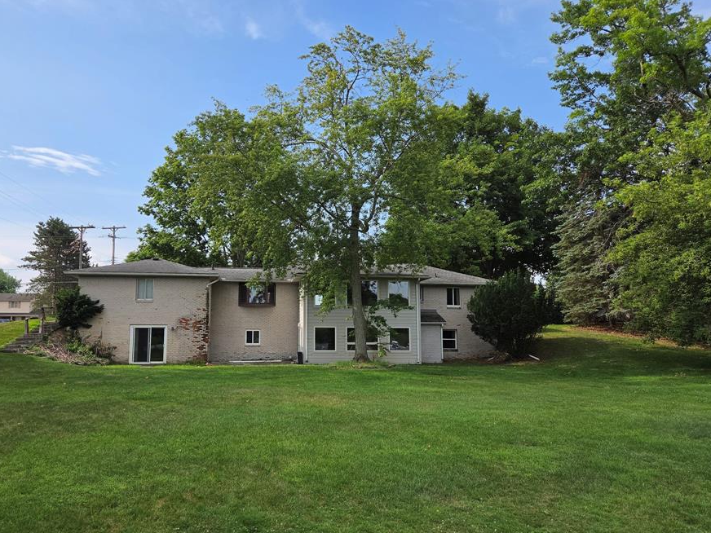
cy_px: 285
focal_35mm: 27
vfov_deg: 51.3
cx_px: 310
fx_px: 555
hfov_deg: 65.1
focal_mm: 5.4
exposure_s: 1/3618
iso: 80
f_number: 1.8
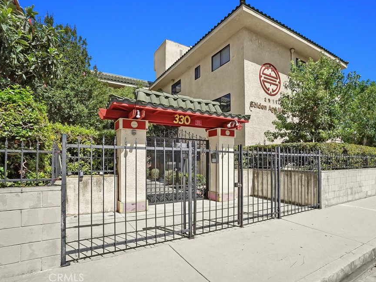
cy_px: 136
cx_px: 209
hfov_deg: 90.7
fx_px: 185
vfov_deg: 74.7
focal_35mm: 17
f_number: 11
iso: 1000
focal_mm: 10
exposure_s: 1/3200
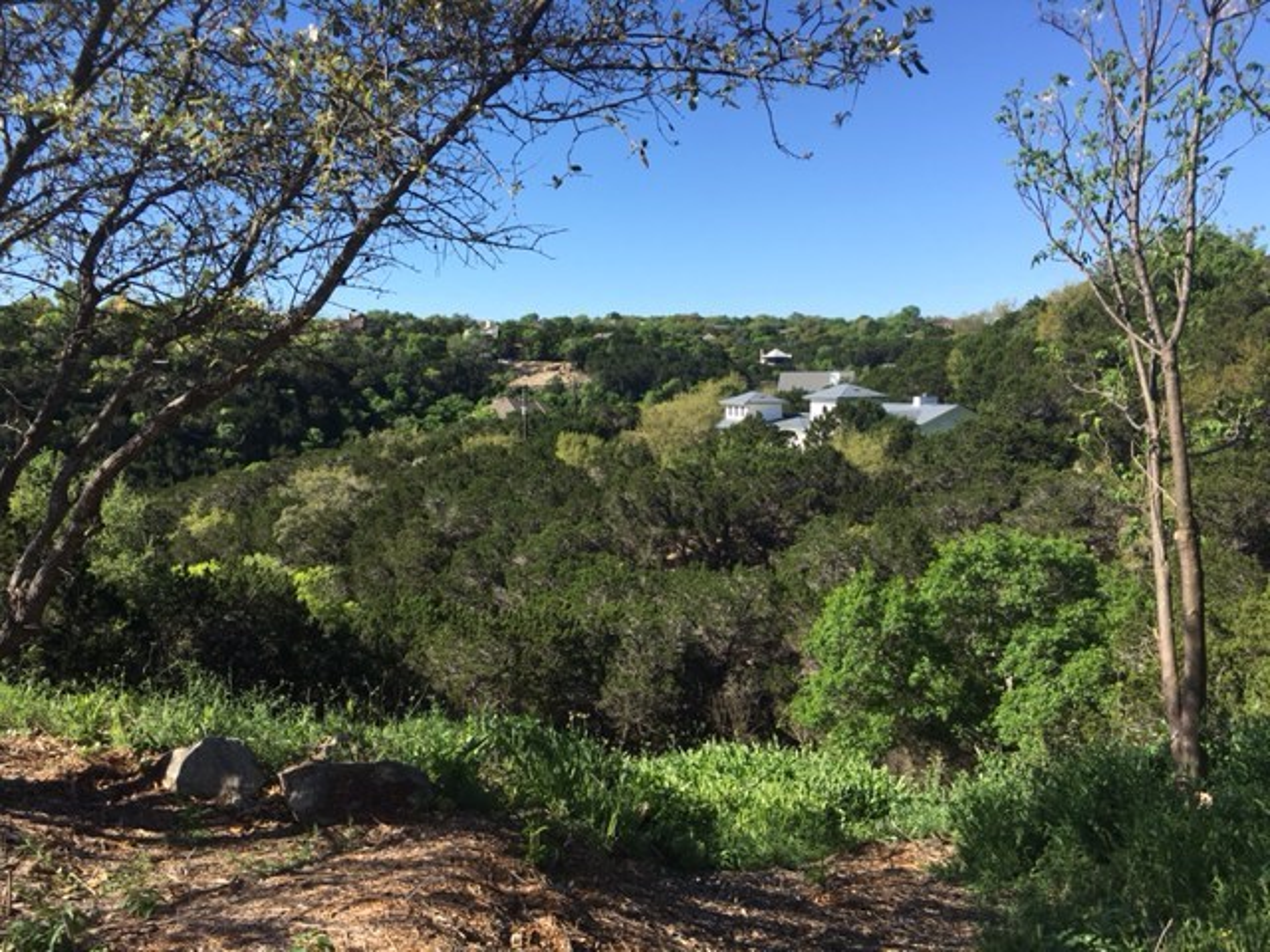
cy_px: 476
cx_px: 635
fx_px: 1064
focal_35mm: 29
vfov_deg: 48.2
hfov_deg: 61.7
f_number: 2.2
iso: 25
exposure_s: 1/1183
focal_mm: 4.15
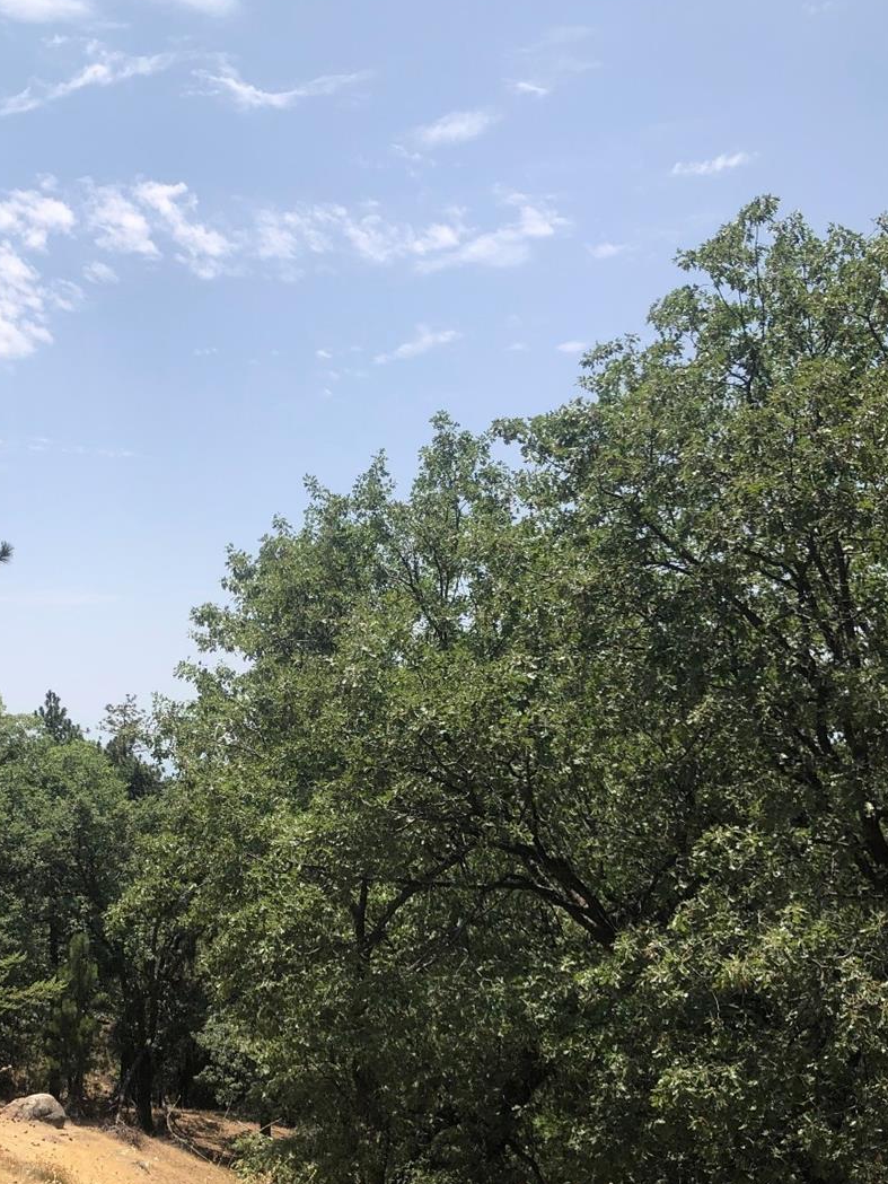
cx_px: 263
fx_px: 1368
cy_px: 815
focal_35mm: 40
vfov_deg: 45.9
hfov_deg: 35.4
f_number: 1.8
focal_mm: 3.99
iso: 20
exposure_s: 1/2404
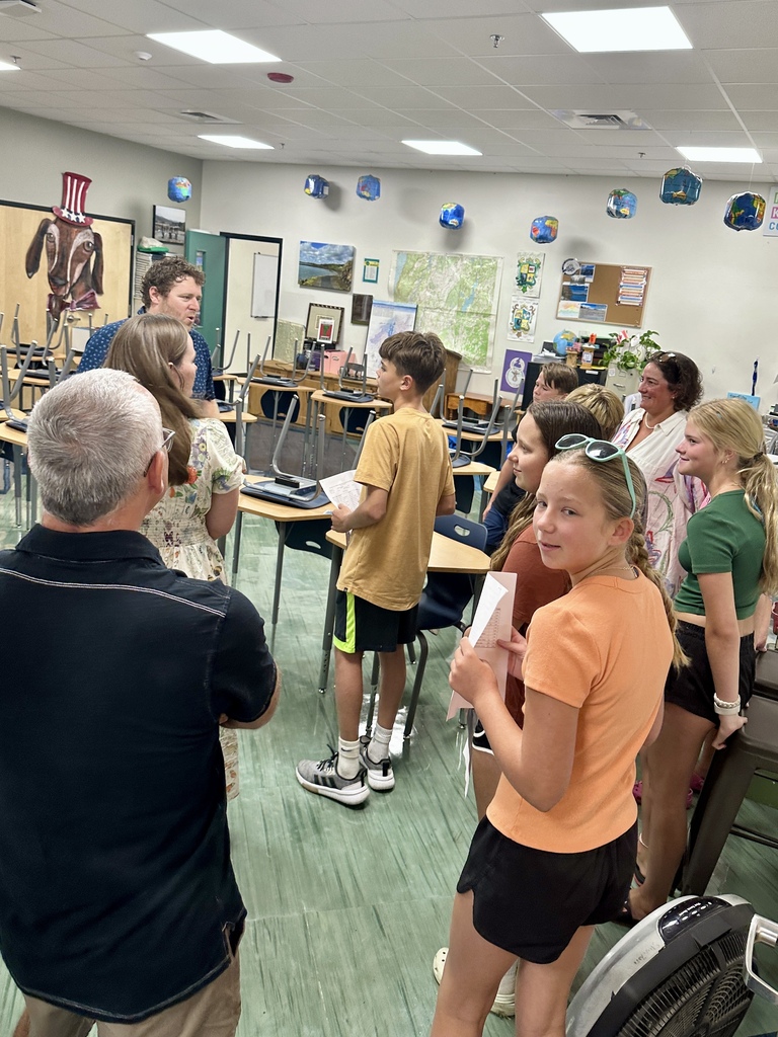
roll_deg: -7.7
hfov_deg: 56.8
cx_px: 389
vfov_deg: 71.6
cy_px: 518
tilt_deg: -10.7
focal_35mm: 24
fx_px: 719
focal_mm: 6.86
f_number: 1.78
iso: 125
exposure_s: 1/60
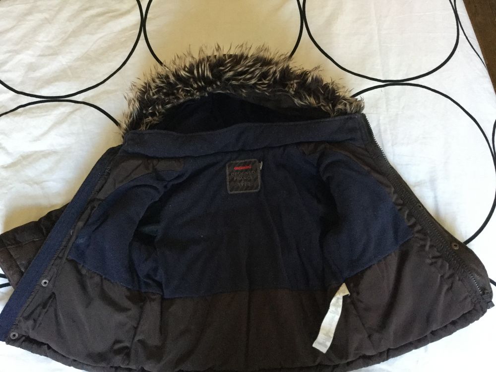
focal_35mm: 31
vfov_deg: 45.4
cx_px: 248
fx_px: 444
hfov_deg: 58.4
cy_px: 186
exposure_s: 1/17
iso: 200
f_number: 2.4
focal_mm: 3.3
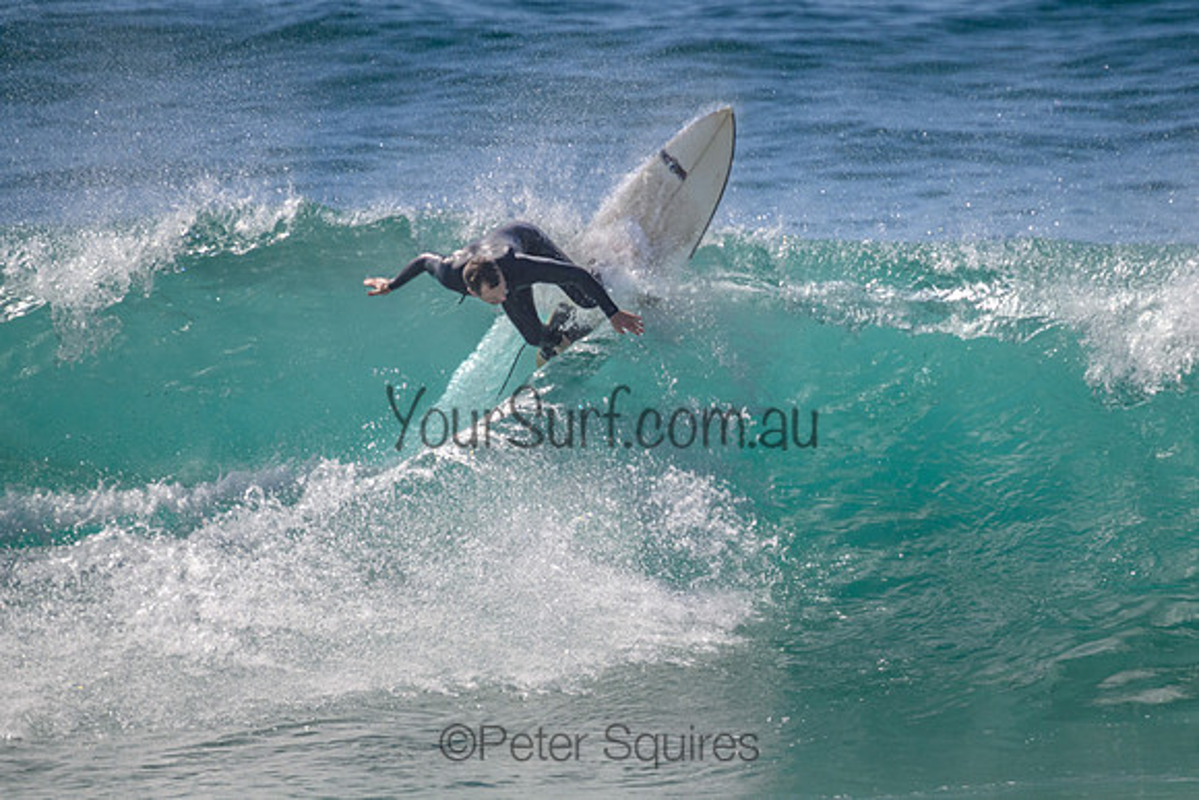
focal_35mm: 1073
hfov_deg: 1.9
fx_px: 35749
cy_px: 389
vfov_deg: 1.3
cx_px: 778
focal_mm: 800
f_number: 11
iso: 800
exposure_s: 1/2000
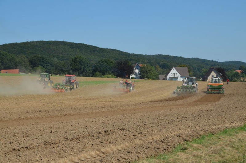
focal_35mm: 72
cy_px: 82
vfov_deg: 18.8
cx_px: 123
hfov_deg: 28.1
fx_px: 491
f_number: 9
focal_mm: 48
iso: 100
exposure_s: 1/320
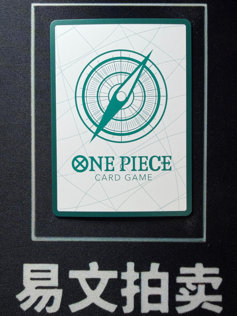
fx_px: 219
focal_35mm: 24
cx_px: 118
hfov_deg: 56.8
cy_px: 158
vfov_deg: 71.6
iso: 32
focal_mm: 2.22
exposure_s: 1/208
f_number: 2.2
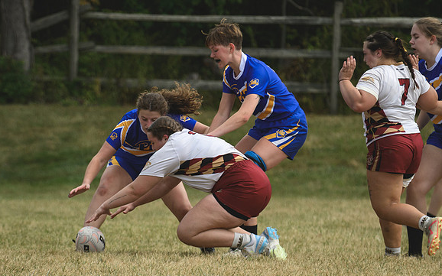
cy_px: 179
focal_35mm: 846
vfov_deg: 1.6
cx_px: 93
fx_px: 10189
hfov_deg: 2.5
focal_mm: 350
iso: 280
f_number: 6
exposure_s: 1/1000
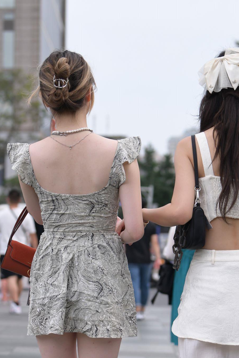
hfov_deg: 10.1
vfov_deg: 15.0
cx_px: 66
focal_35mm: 136
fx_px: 1354
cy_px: 298
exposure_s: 1/640
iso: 320
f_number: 3.5
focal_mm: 70
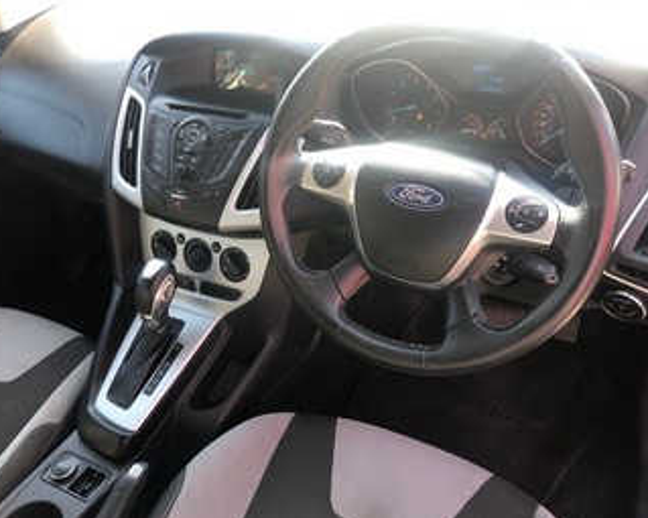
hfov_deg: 58.8
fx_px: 575
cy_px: 260
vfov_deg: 48.5
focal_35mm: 30
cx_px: 325
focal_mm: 4
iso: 20
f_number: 1.8
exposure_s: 1/40
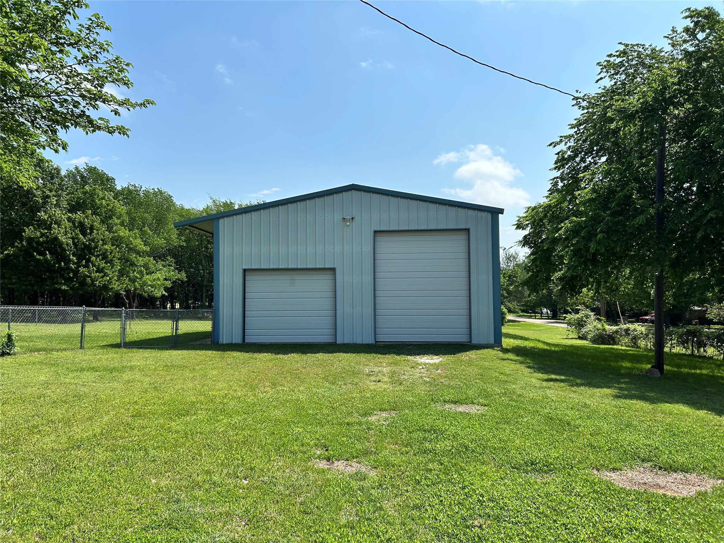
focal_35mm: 26
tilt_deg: +2.8
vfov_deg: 53.1
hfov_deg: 67.3
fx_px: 544
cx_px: 362
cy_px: 272
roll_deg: +0.5
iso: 50
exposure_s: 1/4831
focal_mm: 5.7
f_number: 1.5
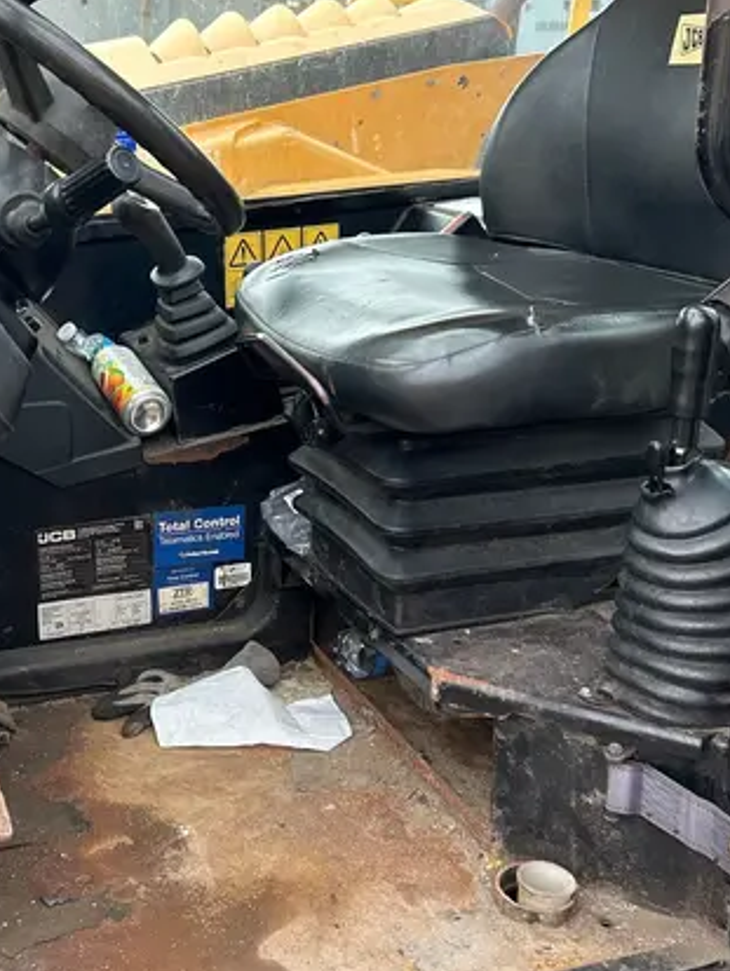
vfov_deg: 41.2
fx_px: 1292
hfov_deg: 31.0
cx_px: 176
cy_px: 437
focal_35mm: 46
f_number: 1.5
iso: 125
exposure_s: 1/121
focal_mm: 5.7
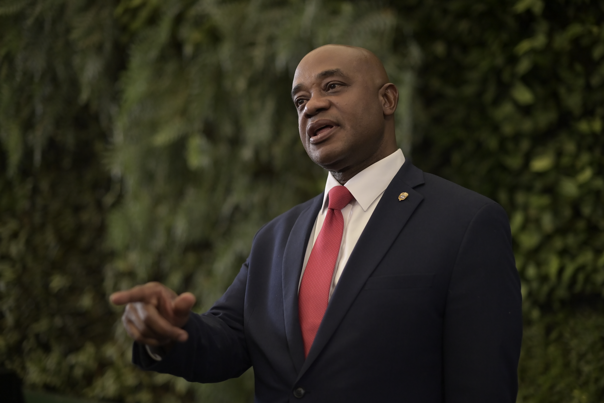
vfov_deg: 27.0
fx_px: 839
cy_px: 202
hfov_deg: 39.6
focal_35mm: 50
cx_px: 302
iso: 3200
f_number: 1.8
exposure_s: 1/1600
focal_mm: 50
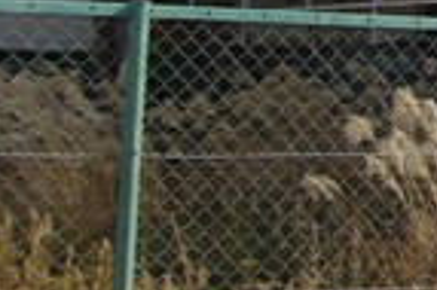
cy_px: -186
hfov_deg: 11.1
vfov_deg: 8.2
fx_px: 1976
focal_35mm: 163
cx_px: 944
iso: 80
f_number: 5.6
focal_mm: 5.8
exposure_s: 1/400
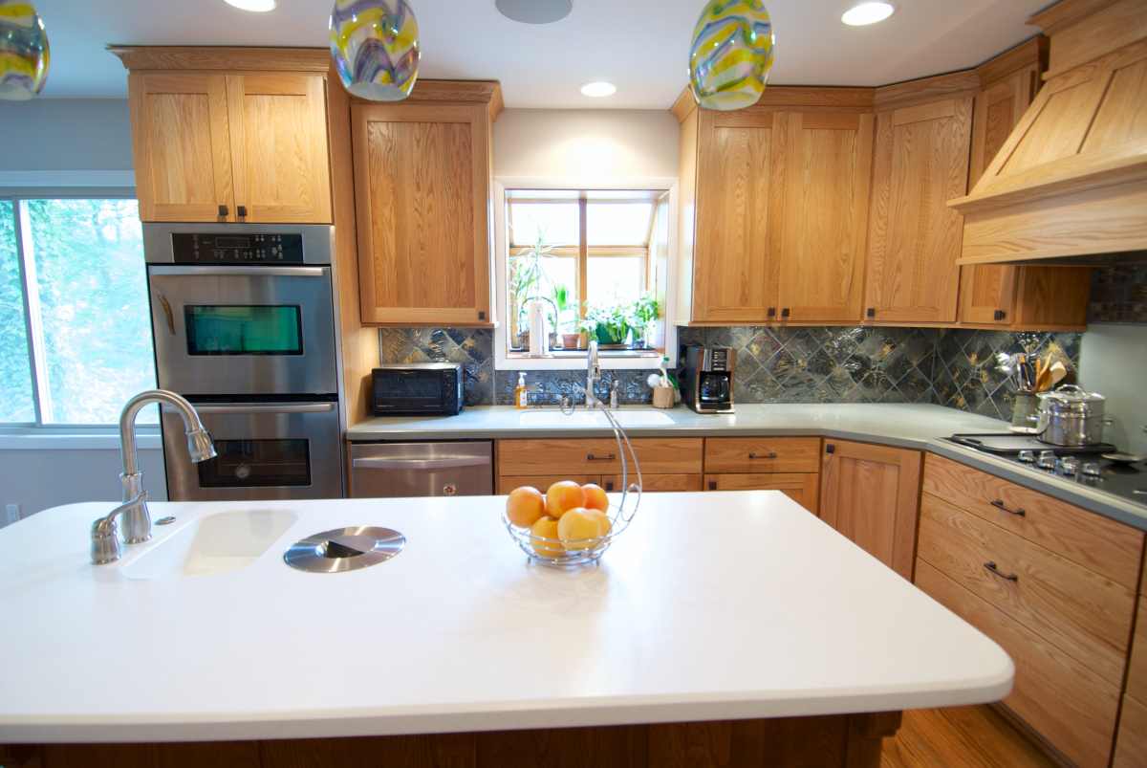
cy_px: 384
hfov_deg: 89.9
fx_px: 574
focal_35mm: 18
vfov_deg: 67.5
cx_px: 574
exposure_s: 1/3
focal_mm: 12
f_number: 4
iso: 100
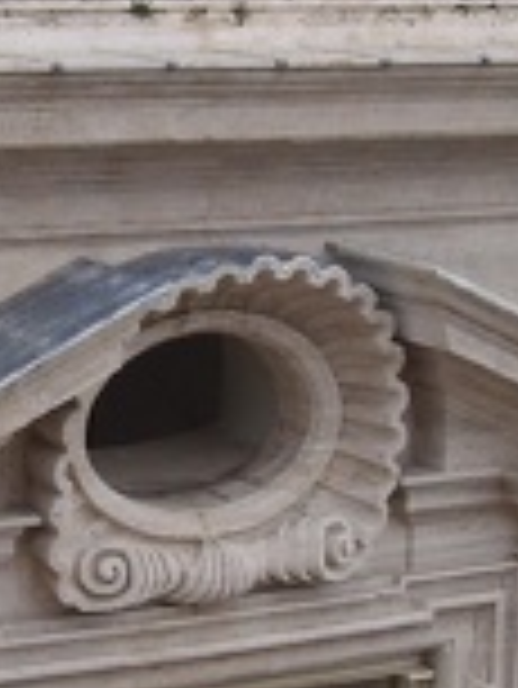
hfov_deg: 12.3
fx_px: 2391
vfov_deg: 16.4
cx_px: 47
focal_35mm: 120
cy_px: 396
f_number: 3.5
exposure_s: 1/337
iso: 50
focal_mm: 6.3
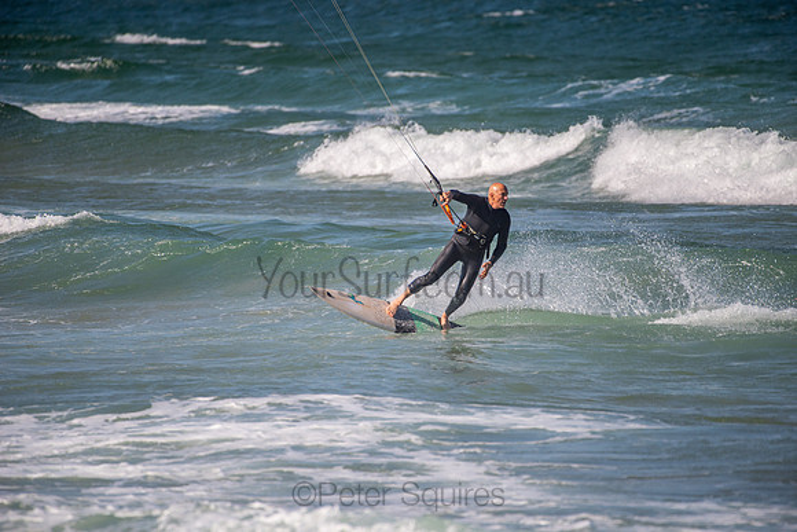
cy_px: 266
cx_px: 398
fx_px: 11072
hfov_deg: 4.1
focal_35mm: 500
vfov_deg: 2.8
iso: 180
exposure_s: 1/800
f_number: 5.6
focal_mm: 500
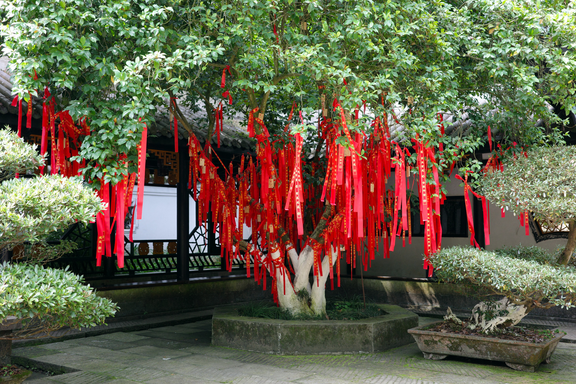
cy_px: 192
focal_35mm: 40
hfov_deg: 48.5
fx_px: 640
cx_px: 288
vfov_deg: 33.4
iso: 200
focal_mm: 26
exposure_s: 1/125
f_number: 2.8
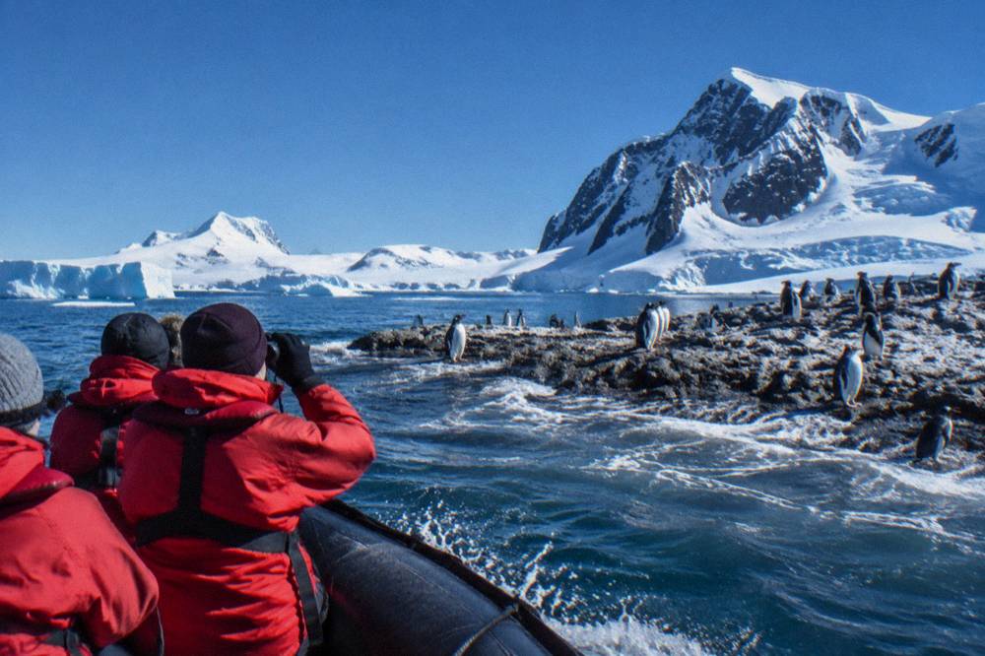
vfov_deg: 53.1
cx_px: 492
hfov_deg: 73.8
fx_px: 656
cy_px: 328
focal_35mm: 24
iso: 200
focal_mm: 24
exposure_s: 1/100
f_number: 11
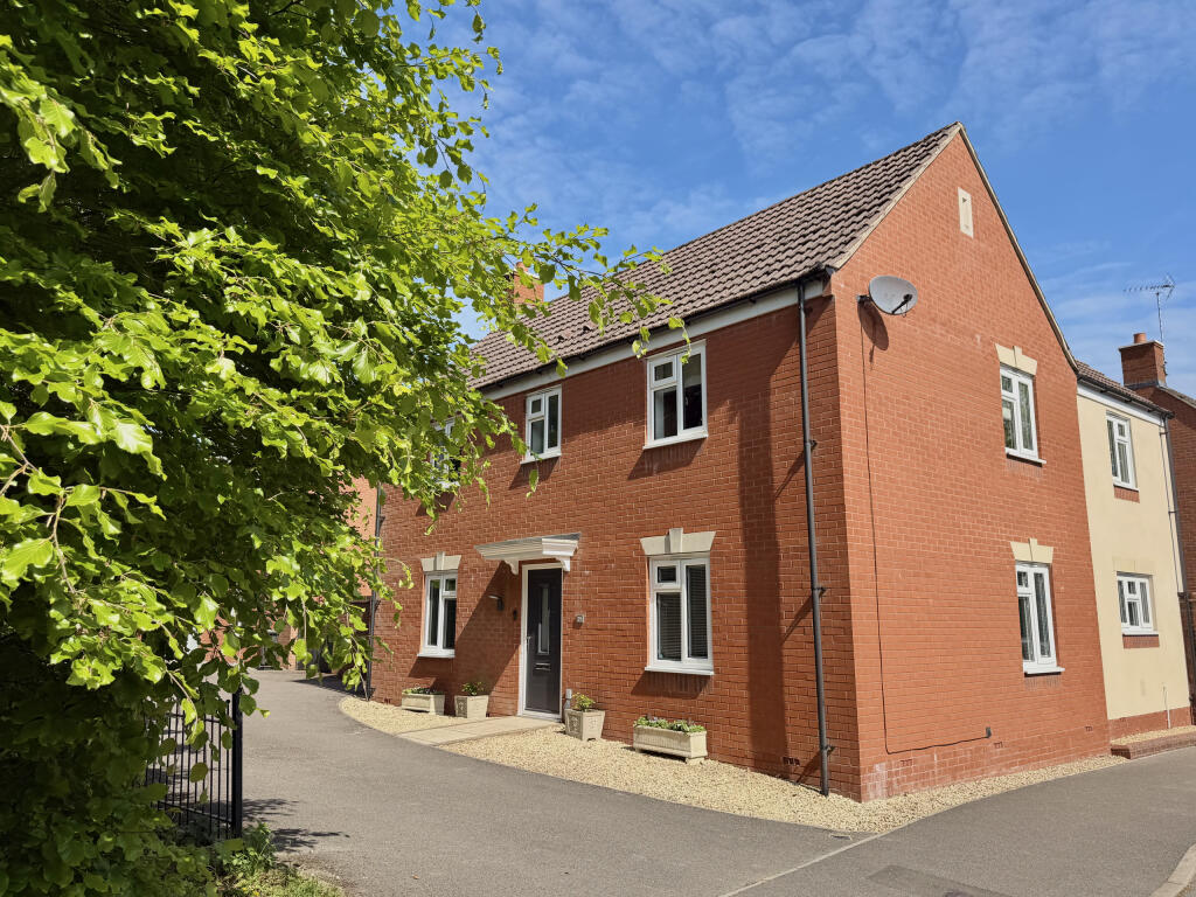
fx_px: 829
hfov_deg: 71.6
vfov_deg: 56.8
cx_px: 598
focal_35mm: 24
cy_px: 448
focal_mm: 6.76
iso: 80
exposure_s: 1/3021
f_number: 1.78
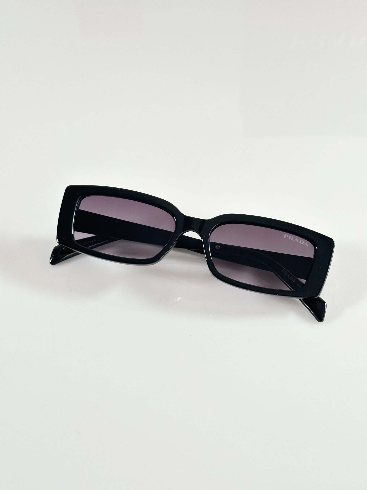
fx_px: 679
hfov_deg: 30.3
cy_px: 245
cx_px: 184
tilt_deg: -47.7
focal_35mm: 48
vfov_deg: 39.7
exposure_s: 1/109
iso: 80
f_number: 1.78
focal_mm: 6.86
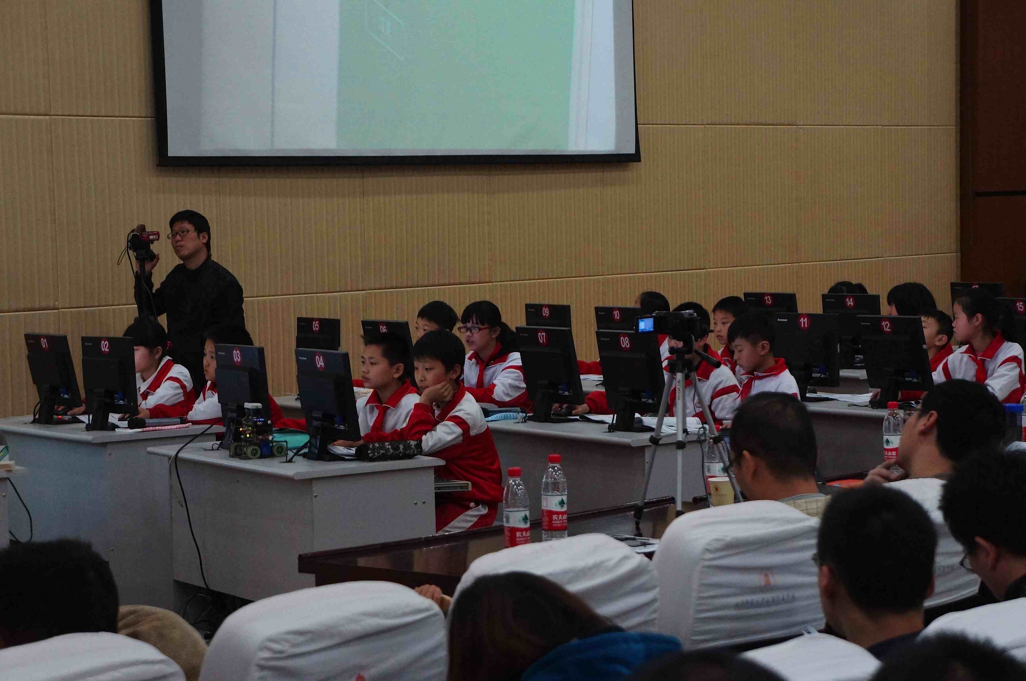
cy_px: 340
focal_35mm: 82
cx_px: 513
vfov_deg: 16.5
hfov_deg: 24.7
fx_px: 2348
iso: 3200
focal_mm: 55
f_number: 5.6
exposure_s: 1/80
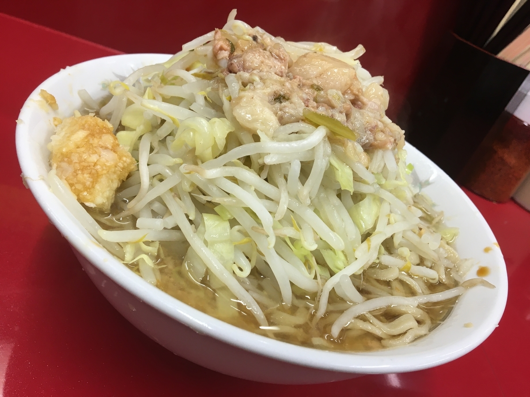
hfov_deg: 61.7
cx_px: 265
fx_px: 444
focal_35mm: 29
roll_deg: -22.1
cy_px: 198
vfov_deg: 48.2
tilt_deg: -31.1
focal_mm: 4.15
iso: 25
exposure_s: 1/30
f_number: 2.2
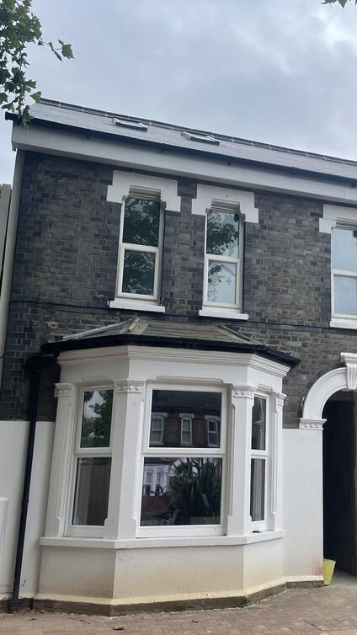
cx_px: 290
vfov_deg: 54.0
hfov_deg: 31.1
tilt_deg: +12.8
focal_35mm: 37
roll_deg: -0.2
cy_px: 323
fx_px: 623
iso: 32
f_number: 1.6
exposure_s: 1/2717
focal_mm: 5.1
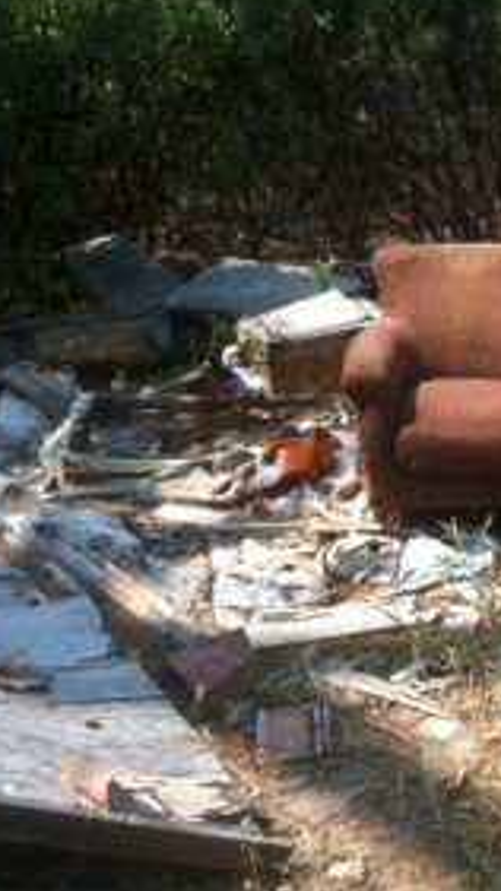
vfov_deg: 36.6
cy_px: 406
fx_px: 1347
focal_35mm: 57
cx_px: 523
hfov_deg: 20.3
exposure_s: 1/652
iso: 80
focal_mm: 3.85
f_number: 2.8
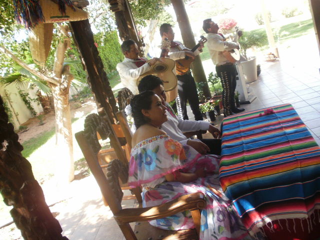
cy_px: 120
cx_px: 160
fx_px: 333
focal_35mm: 36
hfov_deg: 51.4
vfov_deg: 39.7
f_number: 3.5
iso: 100
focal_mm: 6.3
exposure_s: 1/60
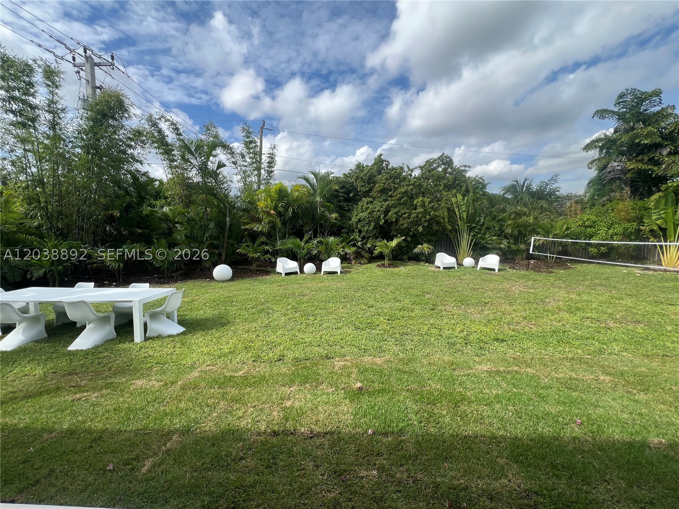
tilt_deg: -6.9
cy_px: 254
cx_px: 340
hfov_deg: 106.2
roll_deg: -1.0
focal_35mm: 13
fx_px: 255
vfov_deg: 89.9
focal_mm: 1.57
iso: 32
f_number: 1.8
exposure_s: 1/1074
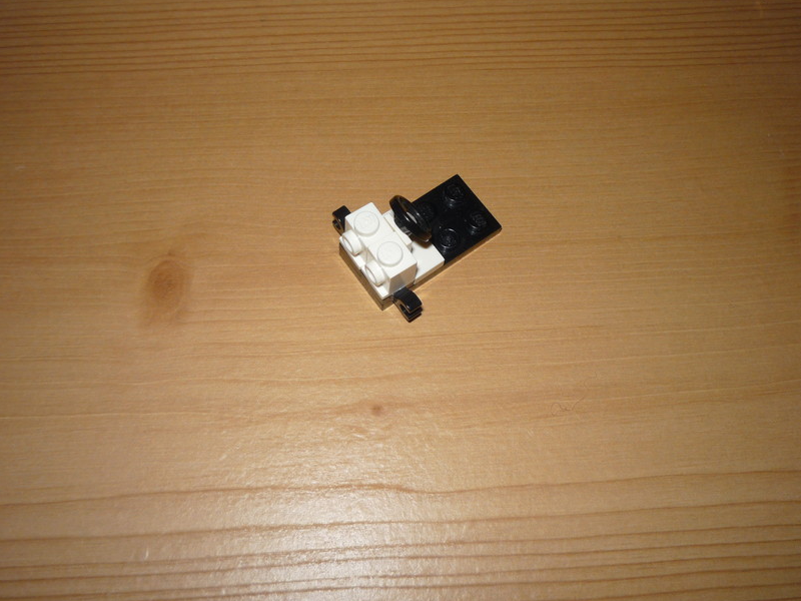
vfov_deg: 39.6
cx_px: 402
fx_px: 833
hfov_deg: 51.4
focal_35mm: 36
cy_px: 269
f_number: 4
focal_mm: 5.2
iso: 100
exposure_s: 1/30
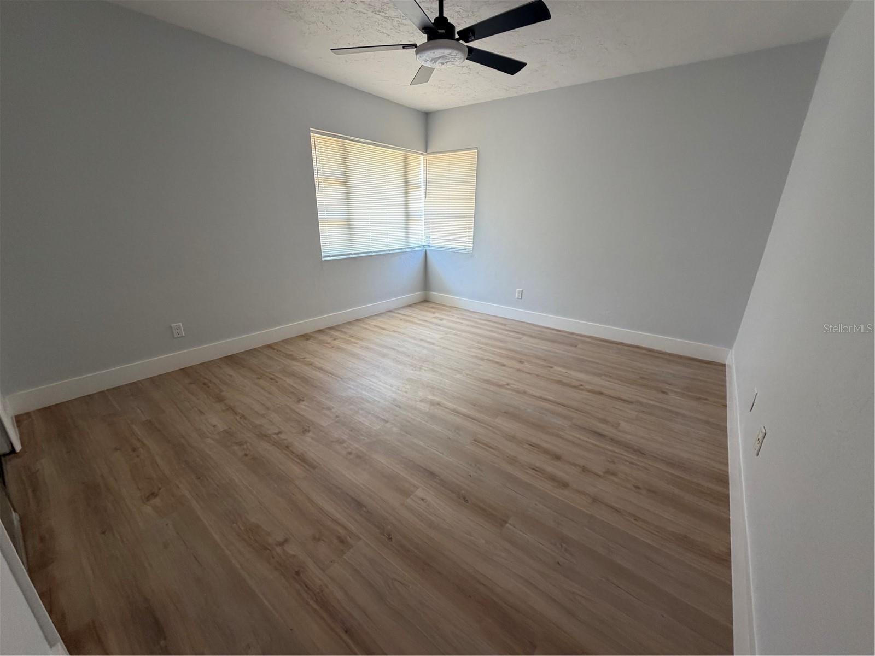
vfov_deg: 85.7
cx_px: 438
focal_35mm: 14
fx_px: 354
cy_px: 328
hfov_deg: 102.1
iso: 250
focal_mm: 2.22
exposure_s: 1/121
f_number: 2.2
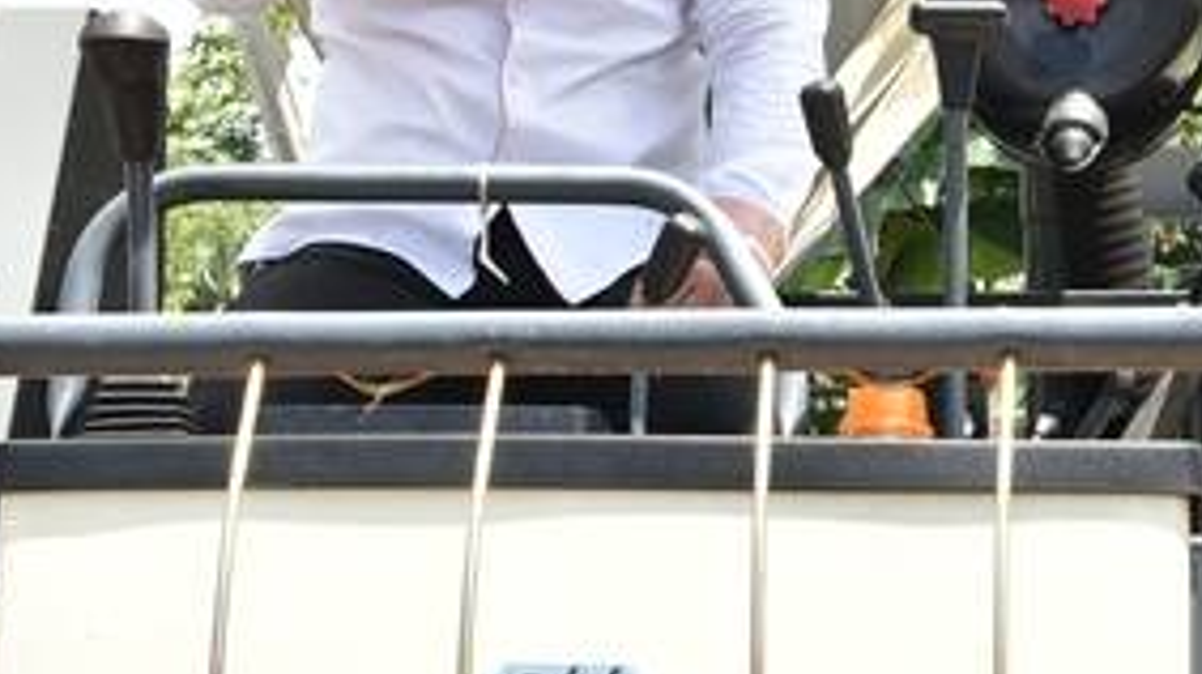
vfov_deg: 7.5
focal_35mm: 160
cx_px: 1108
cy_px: -156
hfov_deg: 13.3
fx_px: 5095
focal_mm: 42
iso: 250
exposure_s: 1/100
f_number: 14
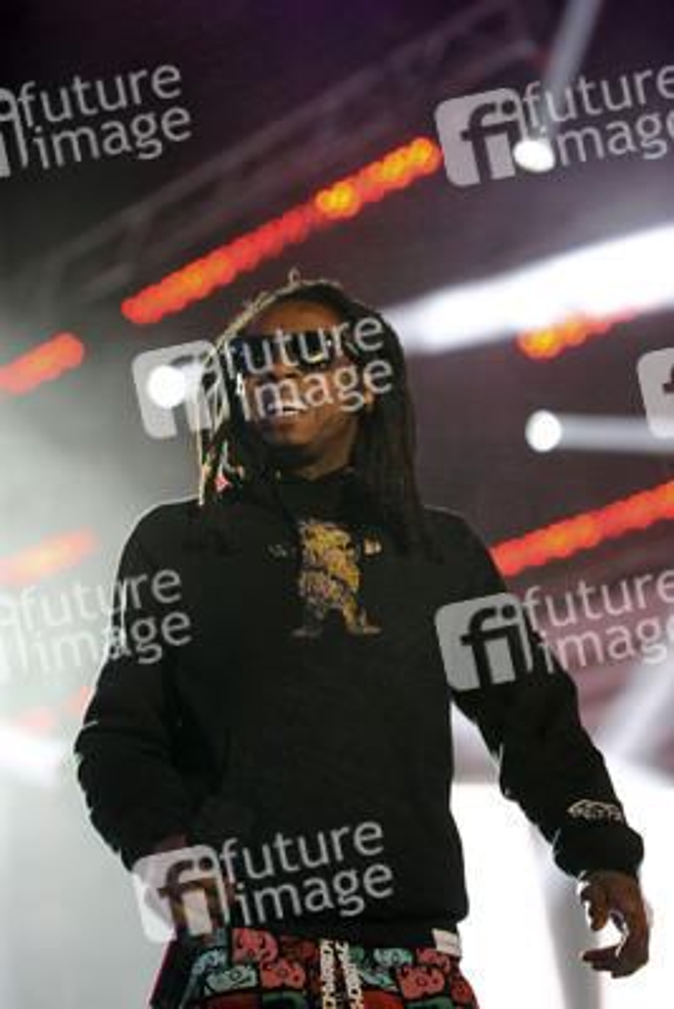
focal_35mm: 95
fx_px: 2665
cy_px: 504
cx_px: 337
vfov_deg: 21.5
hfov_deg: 14.4
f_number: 2.8
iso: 1250
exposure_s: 1/320
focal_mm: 95
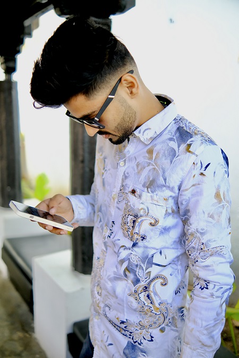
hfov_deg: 37.9
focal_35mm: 35
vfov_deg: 54.4
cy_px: 179
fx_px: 349
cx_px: 120
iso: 640
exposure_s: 1/2000
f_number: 1.4
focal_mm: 23
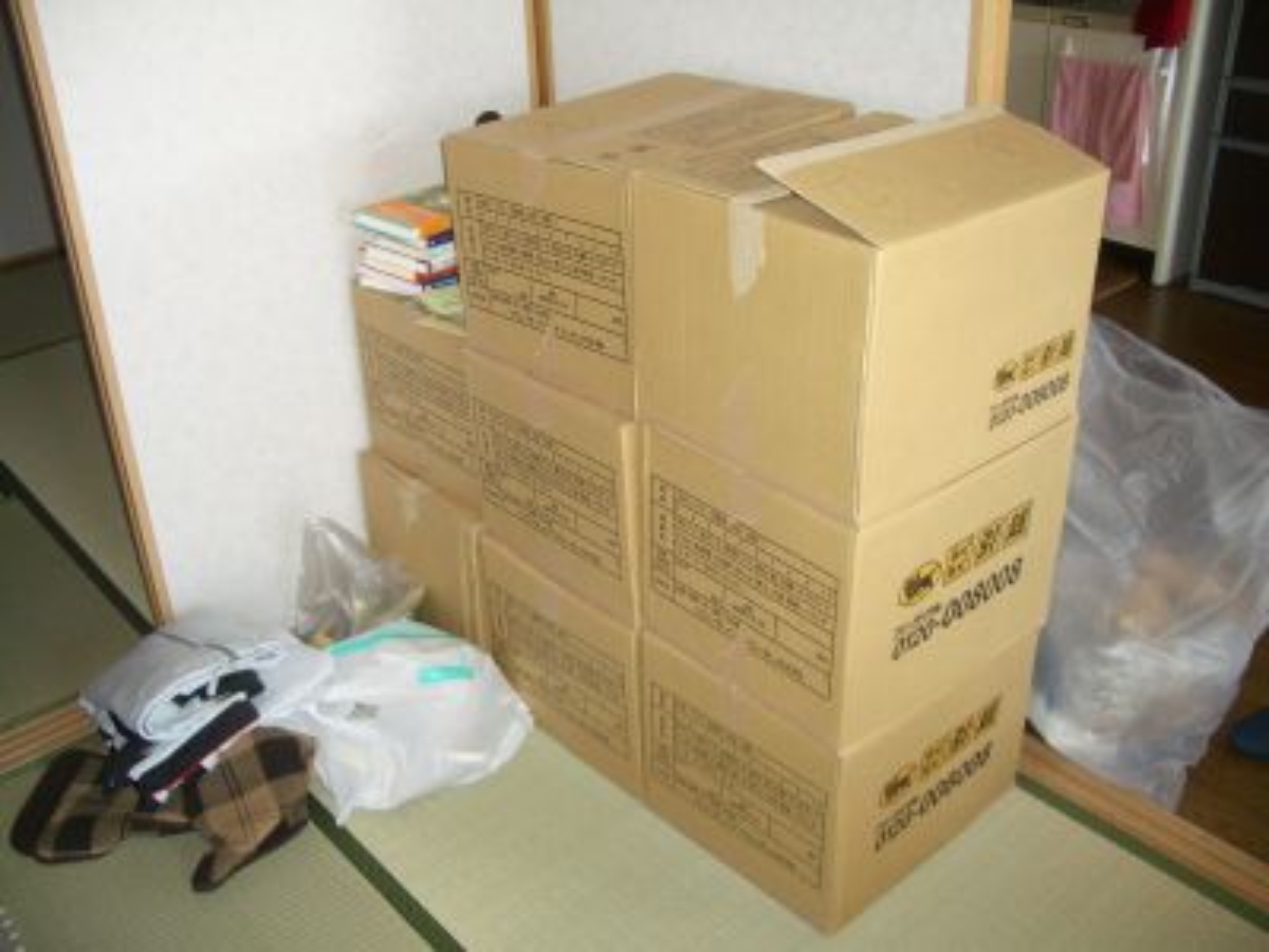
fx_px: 1283
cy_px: 476
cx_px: 634
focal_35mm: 35
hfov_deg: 52.6
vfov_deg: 40.7
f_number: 2.6
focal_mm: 5.8
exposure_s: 1/60
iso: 100
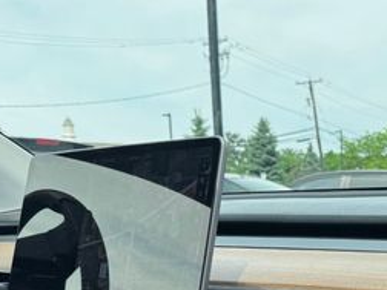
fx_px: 682
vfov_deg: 23.0
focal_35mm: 61
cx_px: 369
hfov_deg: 29.9
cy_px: 293
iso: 80
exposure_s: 1/2415
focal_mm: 6.76
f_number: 1.78
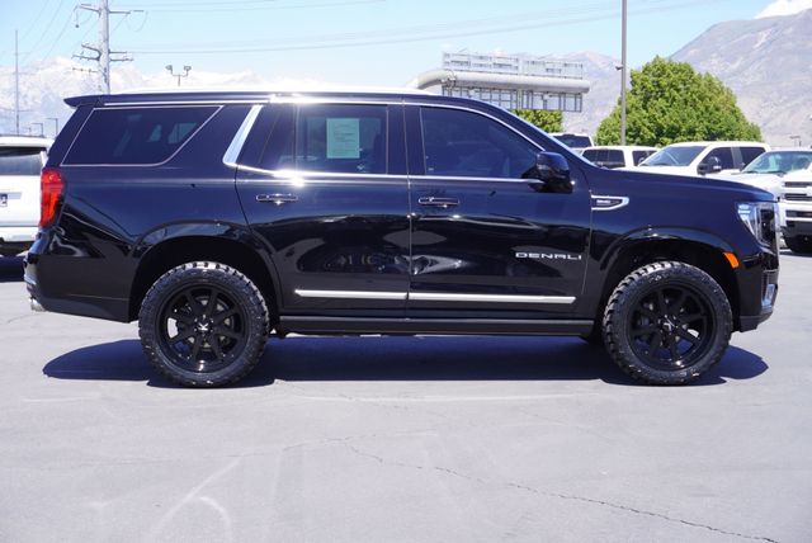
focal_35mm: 52
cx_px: 406
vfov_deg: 25.8
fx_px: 1185
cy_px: 272
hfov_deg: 37.8
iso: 100
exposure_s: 1/100
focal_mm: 35
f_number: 9
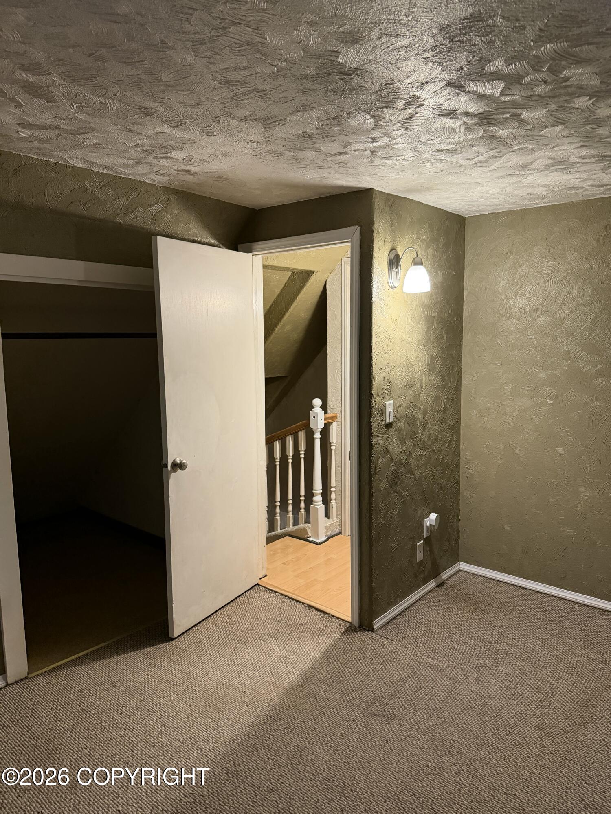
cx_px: 306
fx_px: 565
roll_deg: +0.4
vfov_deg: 71.6
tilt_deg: -7.4
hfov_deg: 56.8
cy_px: 407
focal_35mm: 24
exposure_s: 1/40
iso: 640
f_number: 1.78
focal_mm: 6.76
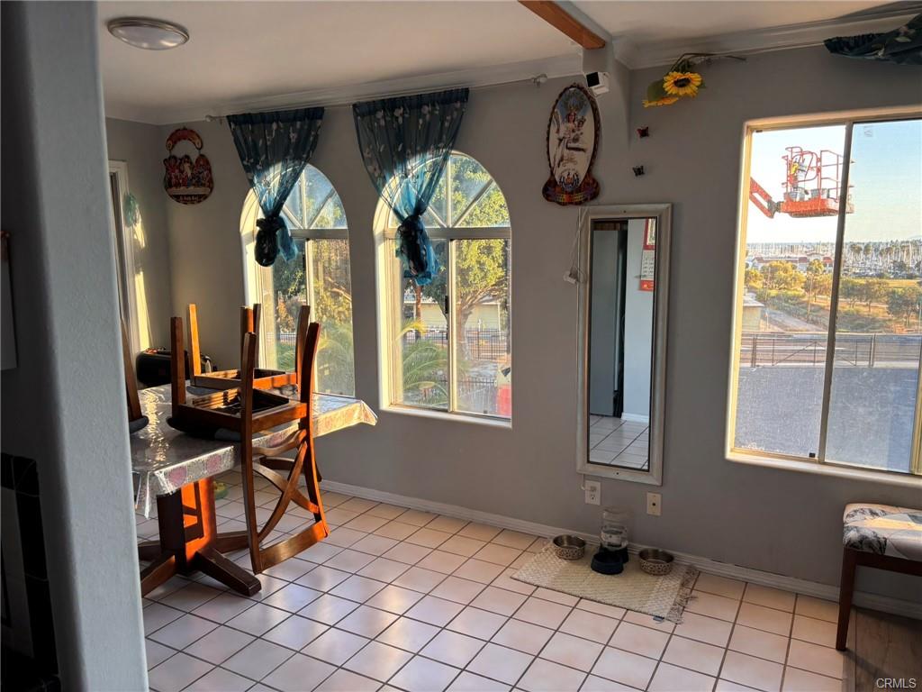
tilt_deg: -9.1
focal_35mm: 26
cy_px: 346
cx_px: 461
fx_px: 693
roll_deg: -0.4
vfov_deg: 53.1
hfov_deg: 67.3
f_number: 1.6
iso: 100
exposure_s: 1/121
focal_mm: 5.96
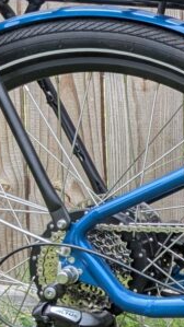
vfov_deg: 20.3
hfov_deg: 9.7
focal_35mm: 105
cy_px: 103
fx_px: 912
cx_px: 486
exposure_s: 1/191
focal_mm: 4.53
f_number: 1.7
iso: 26
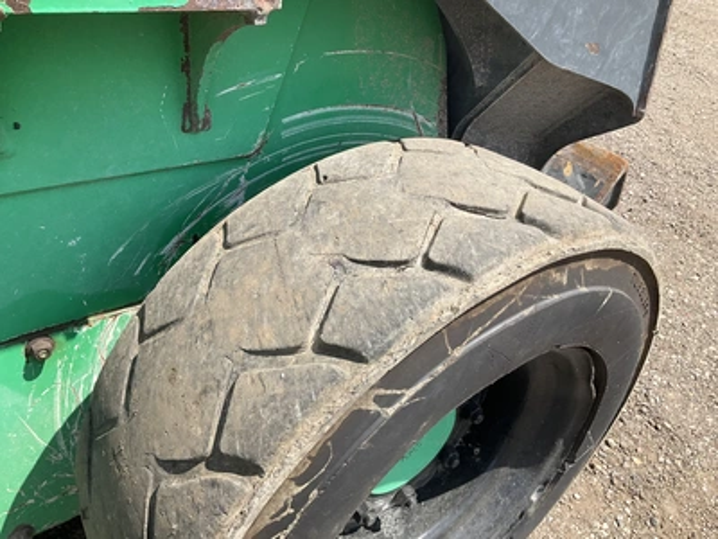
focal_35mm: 29
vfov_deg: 48.2
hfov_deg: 61.7
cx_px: 359
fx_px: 602
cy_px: 270
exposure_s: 1/829
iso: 25
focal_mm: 3
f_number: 1.8
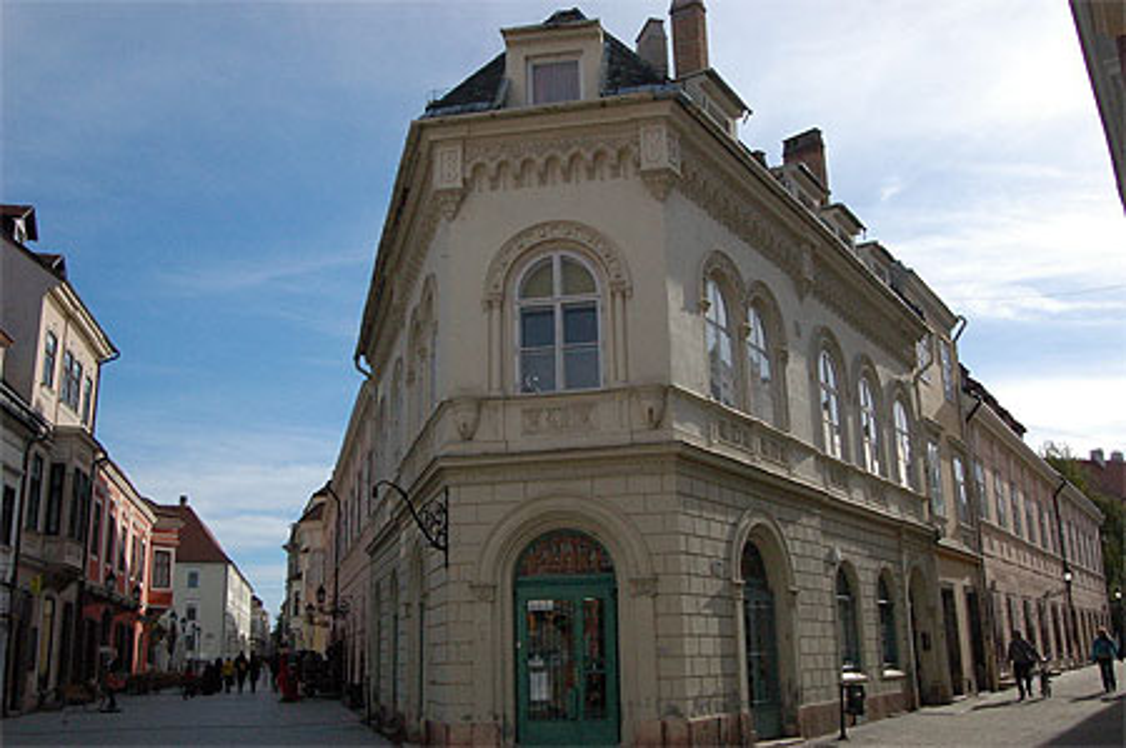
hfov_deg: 57.3
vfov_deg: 39.9
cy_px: 374
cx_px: 563
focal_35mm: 33
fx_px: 1031
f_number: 16
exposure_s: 1/1000
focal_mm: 22
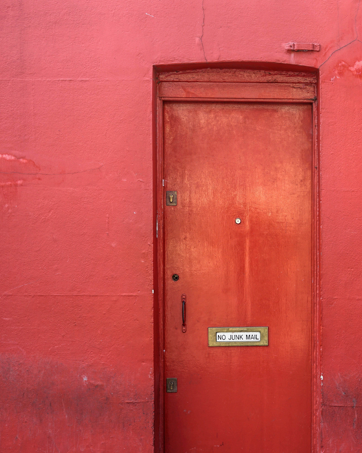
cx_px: 290
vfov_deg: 37.3
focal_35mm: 50
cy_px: 228
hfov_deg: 29.6
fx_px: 670
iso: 125
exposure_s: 1/60
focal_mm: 35
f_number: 6.3
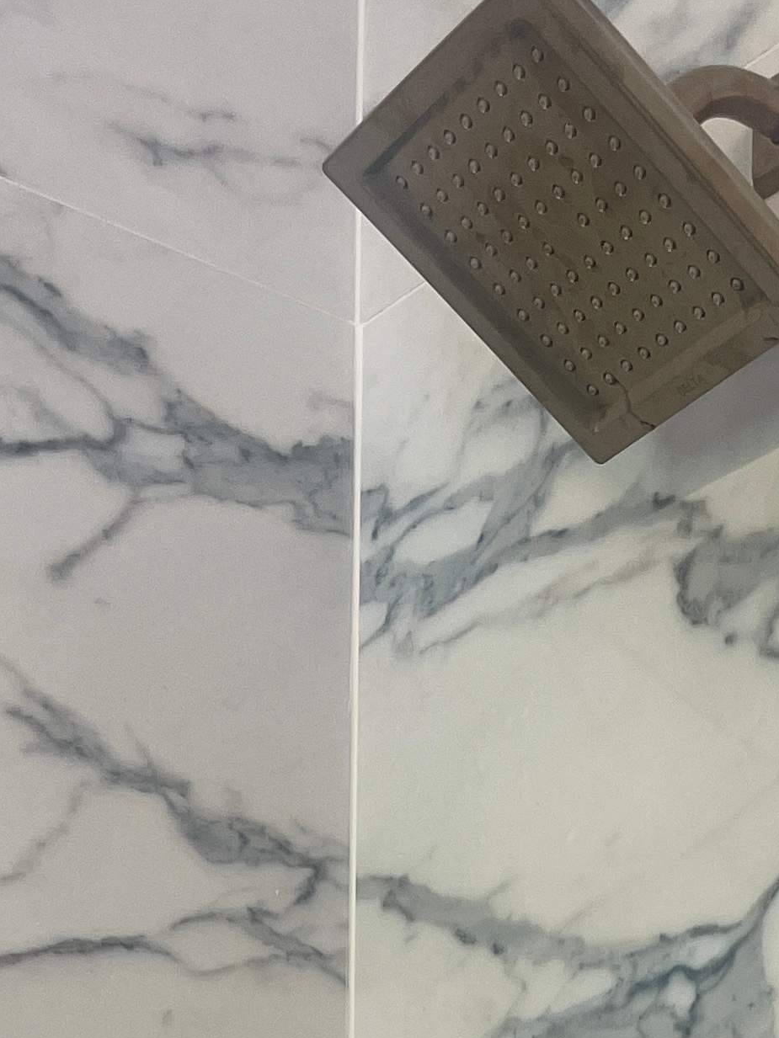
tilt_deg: -2.3
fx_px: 2550
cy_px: 1654
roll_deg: -1.1
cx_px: 774
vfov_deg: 19.4
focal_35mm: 85
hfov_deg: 17.0
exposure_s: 1/120
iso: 100
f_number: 1.6
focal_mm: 5.1
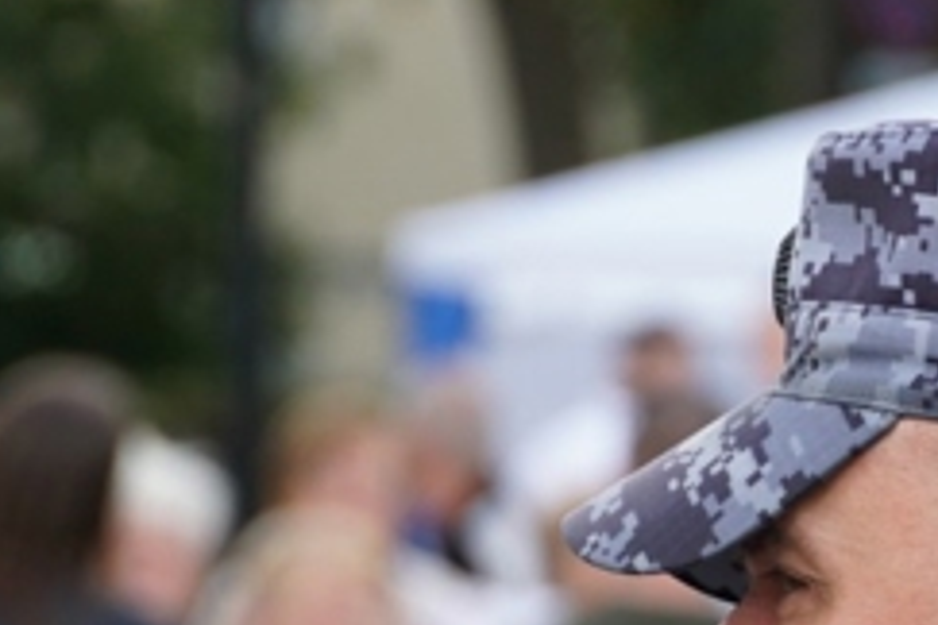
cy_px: 934
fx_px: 13171
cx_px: 998
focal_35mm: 506
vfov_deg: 2.7
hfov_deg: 4.1
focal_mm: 109
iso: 200
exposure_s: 1/200
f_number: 5.6
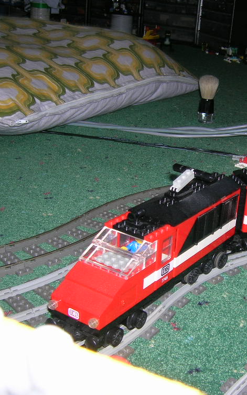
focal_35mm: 49
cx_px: 218
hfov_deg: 25.6
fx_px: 527
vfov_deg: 41.0
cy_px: 196
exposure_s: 1/60.1
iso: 50
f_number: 2.9
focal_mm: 5.7
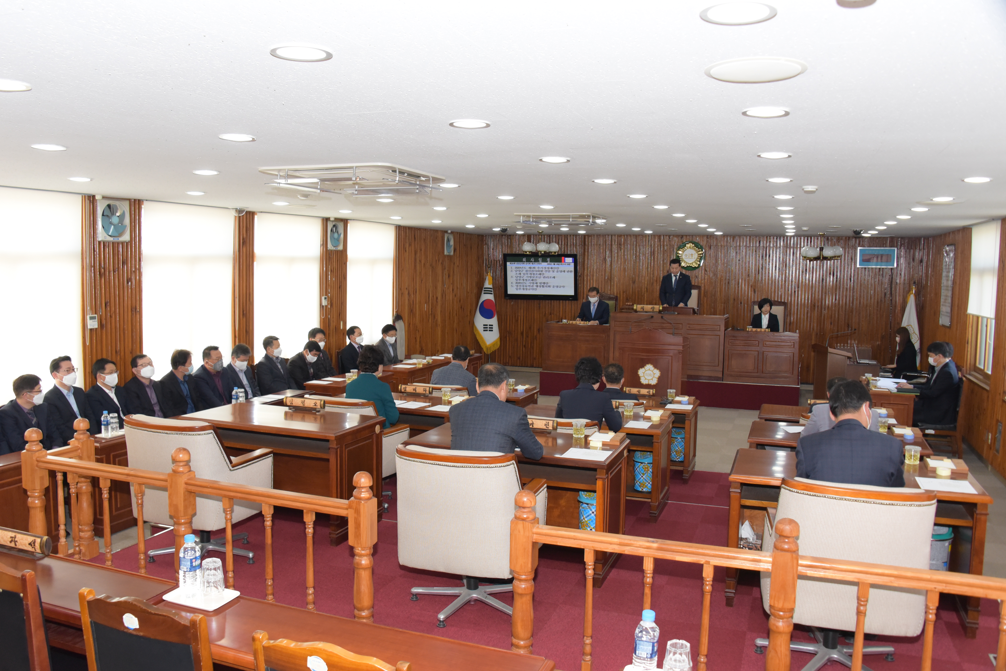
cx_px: 503
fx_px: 783
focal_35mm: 28
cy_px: 336
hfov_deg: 65.5
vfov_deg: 46.4
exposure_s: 1/200
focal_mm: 28
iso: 2800
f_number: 8
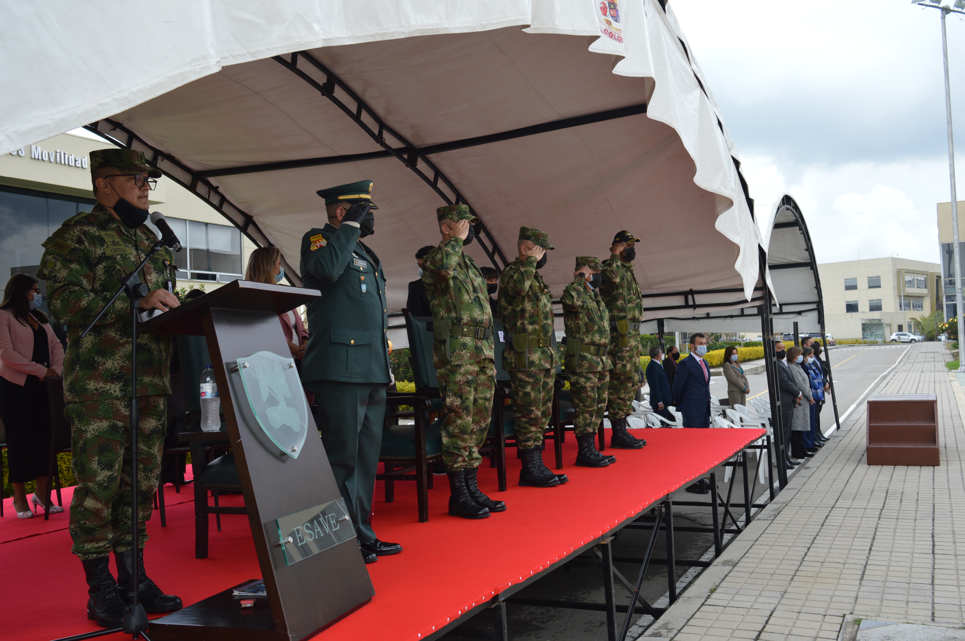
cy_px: 320
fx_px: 884
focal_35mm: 33
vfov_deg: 39.9
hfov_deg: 57.3
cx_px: 482
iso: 100
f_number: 6.3
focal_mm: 22
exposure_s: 1/160
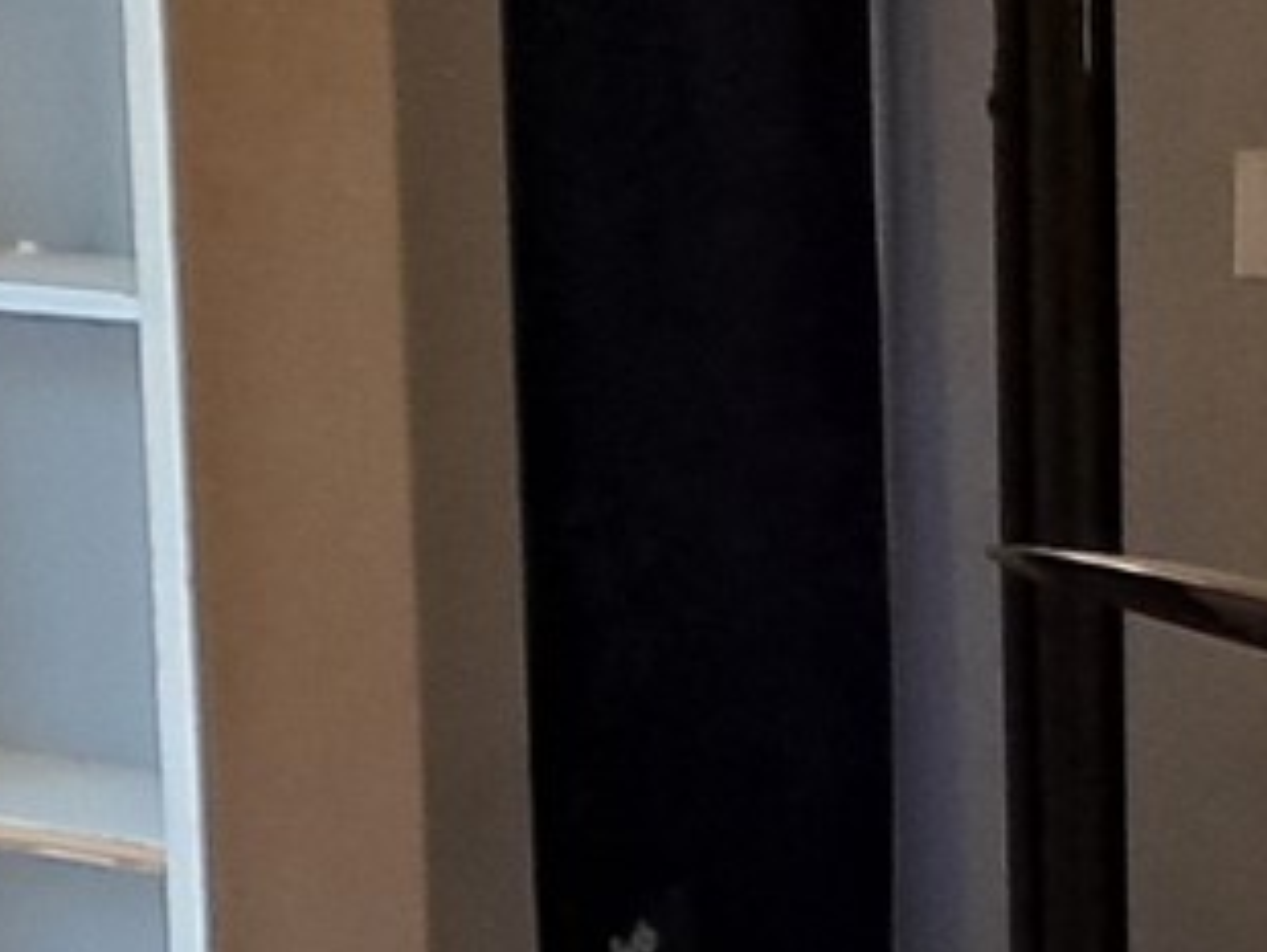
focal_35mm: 167
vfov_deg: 8.9
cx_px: 723
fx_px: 6117
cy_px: 764
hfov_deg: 11.8
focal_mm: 4
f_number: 1.8
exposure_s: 1/50
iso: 320
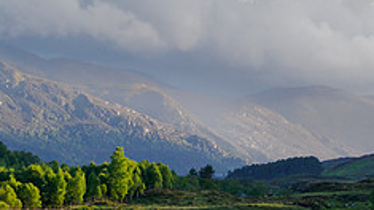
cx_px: 10
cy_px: 147
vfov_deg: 5.6
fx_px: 2131
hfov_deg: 10.0
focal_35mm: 215
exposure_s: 1/400
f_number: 5.6
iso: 400
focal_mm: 40
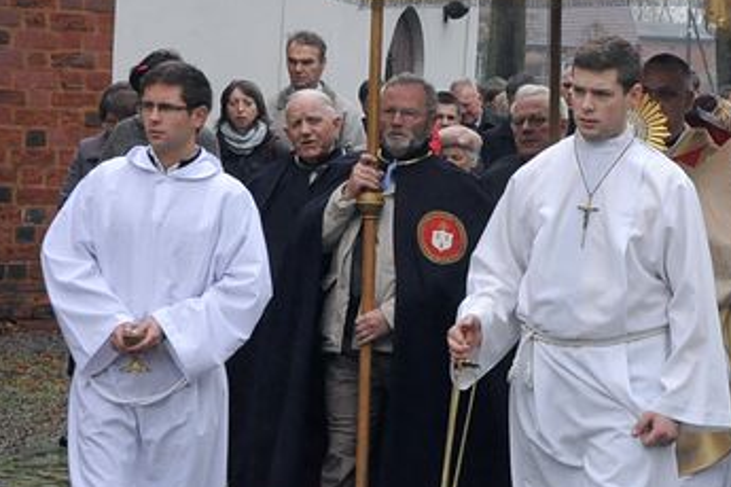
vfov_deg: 7.2
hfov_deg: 10.7
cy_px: 300
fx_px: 3898
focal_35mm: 192
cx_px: 612
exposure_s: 1/250
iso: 1600
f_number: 8
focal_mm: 52
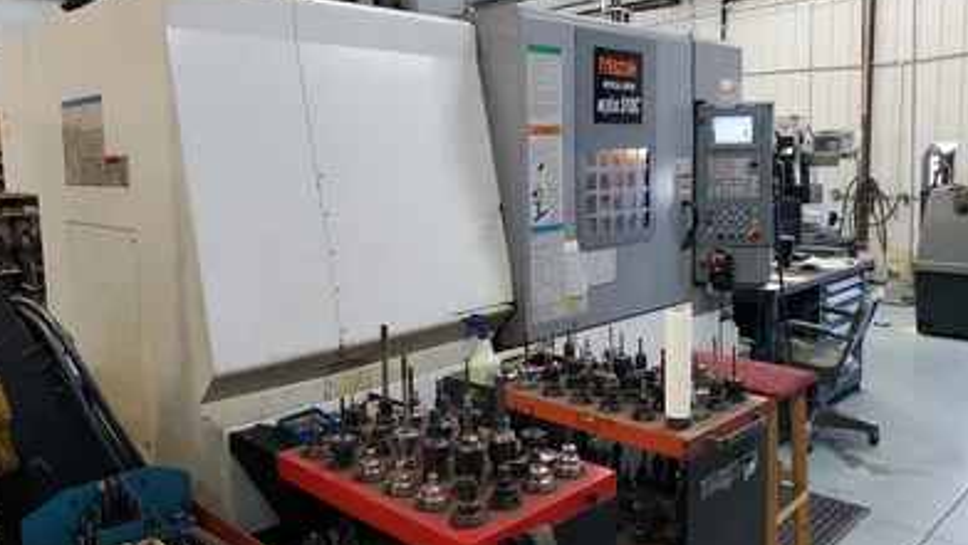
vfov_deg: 40.2
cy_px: 258
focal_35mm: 29
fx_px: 744
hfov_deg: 66.1
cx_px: 478
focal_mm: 4.3
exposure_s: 1/60
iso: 250
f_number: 2.4
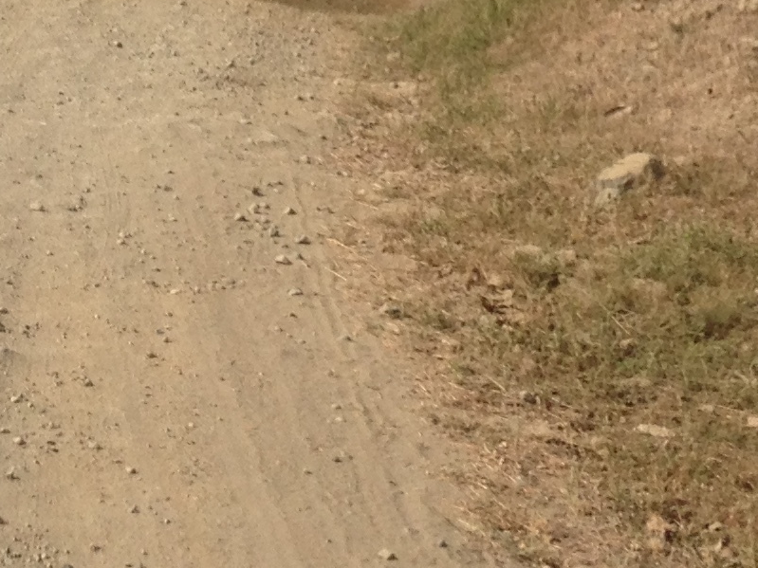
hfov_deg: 13.7
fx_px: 3131
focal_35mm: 143
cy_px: -486
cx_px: 606
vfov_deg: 9.8
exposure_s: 1/1972
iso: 50
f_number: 2.4
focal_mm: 4.28
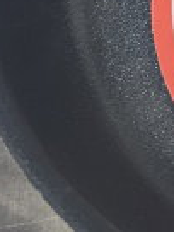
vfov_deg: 11.9
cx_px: 394
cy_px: -260
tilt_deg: -55.0
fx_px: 965
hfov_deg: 9.4
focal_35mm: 144
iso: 250
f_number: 1.78
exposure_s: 1/73
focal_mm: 6.86
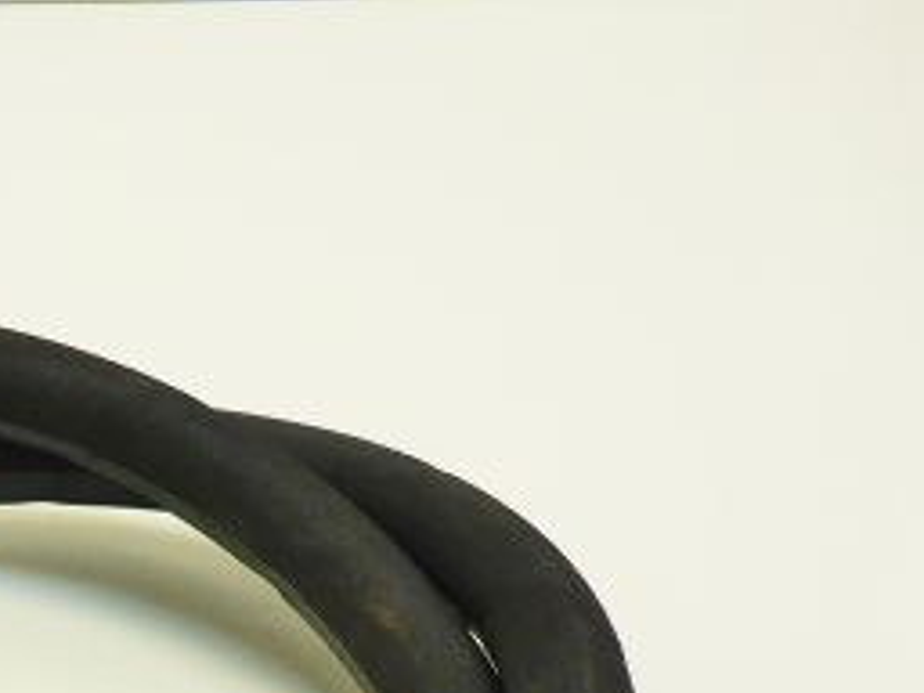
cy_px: 863
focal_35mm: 70
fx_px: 1869
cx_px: -105
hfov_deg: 25.6
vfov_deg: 19.6
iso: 200
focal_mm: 4.9
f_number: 3.3
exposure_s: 1/60
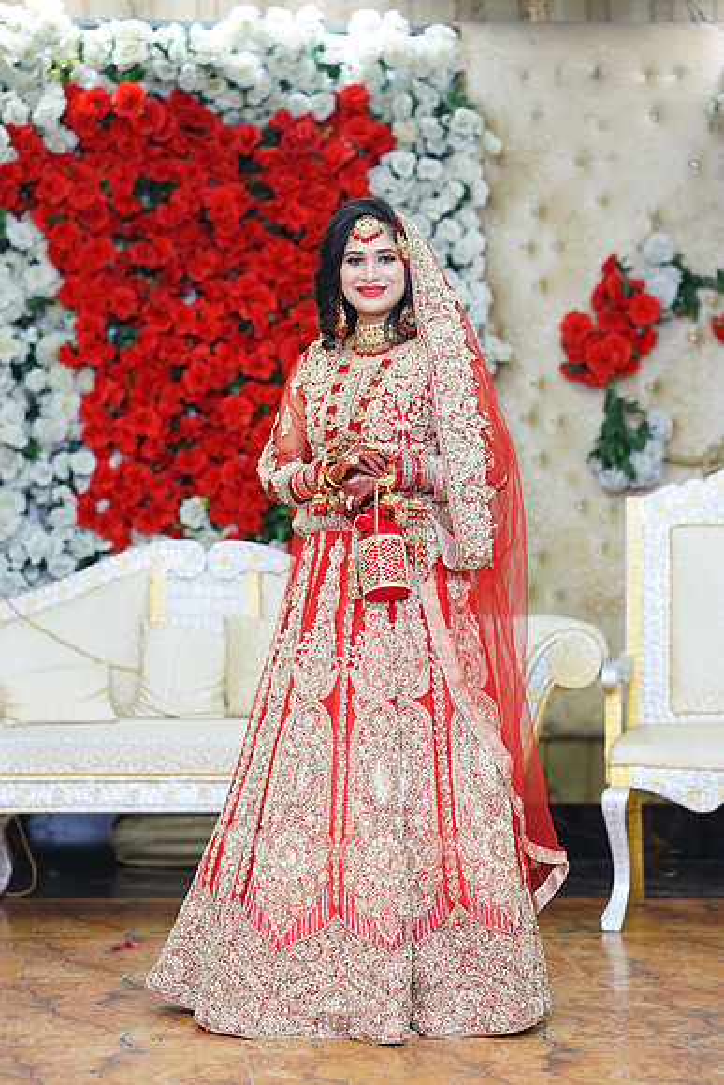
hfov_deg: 16.1
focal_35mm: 85
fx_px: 2562
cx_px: 362
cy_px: 542
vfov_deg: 23.9
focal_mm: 85
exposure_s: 1/160
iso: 640
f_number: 2.8
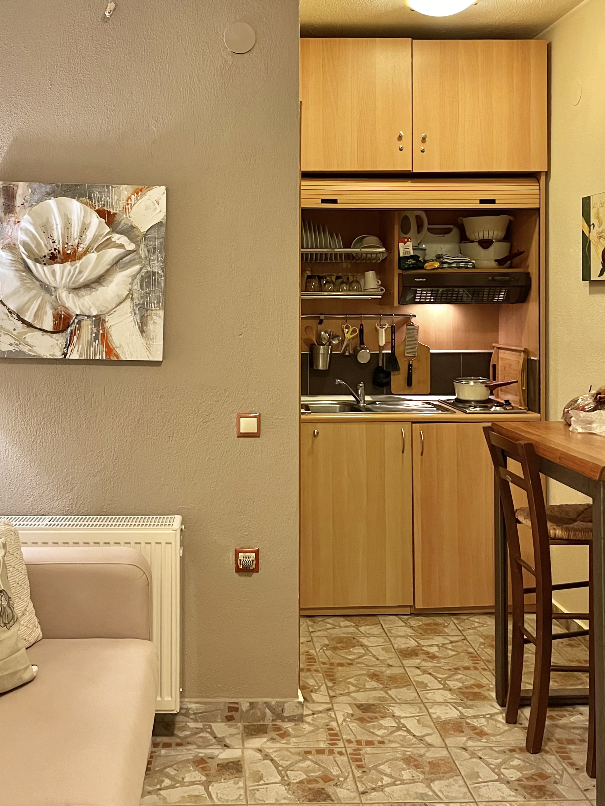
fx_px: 862
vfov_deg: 49.5
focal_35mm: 37
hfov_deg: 38.6
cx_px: 267
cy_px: 292
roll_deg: +0.0
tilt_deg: -1.0
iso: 500
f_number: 1.6
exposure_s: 1/33
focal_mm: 5.1
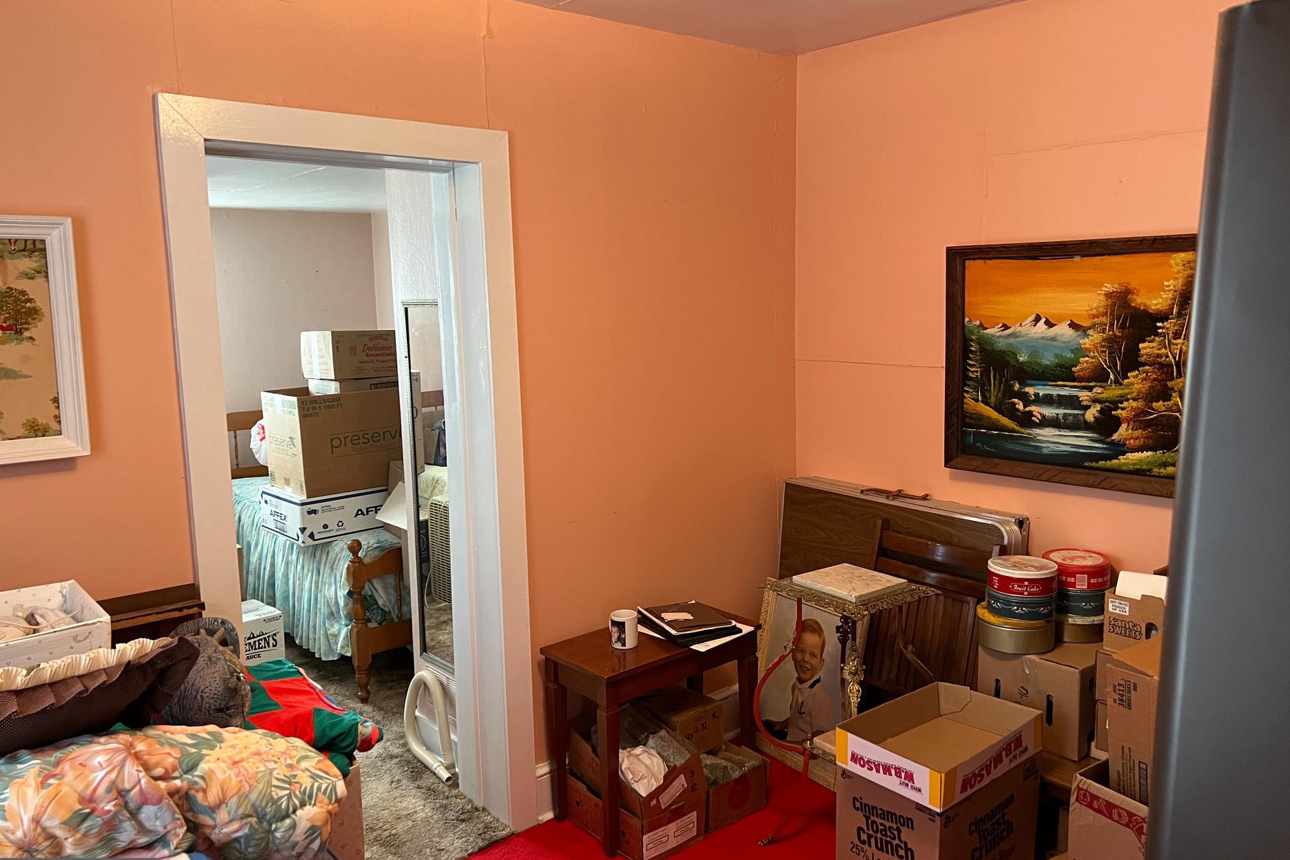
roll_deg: +1.5
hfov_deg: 65.5
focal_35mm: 28
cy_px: 411
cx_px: 662
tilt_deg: -6.6
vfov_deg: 46.4
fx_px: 1003
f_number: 1.5
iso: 400
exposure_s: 1/60
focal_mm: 5.7
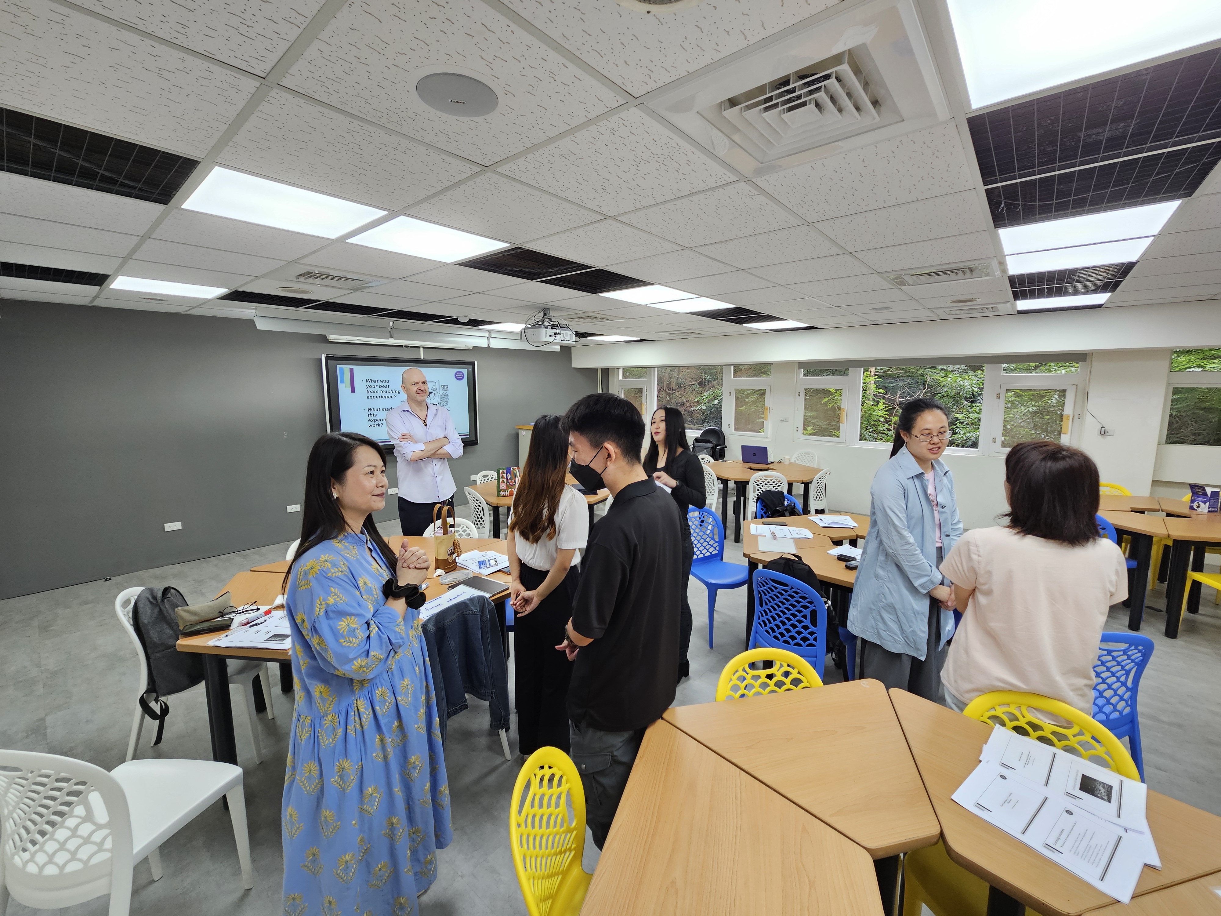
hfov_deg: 106.2
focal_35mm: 13
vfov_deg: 89.9
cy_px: 458
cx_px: 610
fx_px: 459
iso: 80
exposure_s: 1/60
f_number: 2.2
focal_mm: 2.2
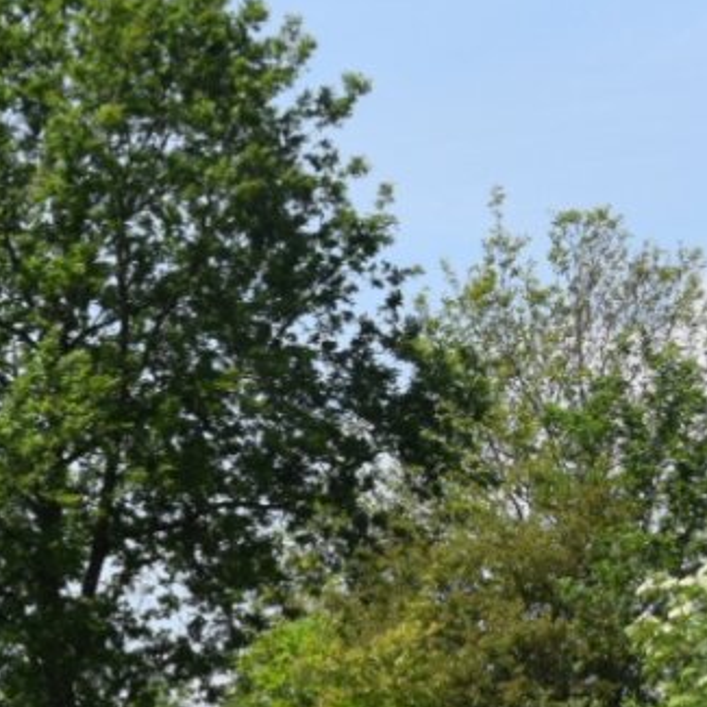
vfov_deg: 8.4
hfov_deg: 8.5
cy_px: 898
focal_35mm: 205
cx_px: -76
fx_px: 4737
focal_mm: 34
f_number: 10
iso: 200
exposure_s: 1/400
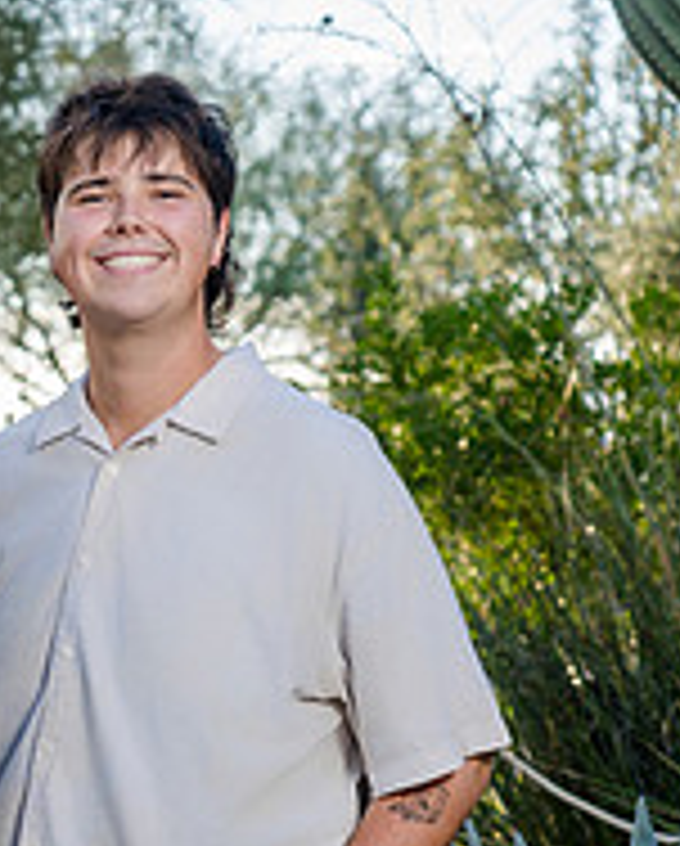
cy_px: 749
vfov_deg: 11.8
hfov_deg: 9.1
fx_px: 4066
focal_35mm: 162
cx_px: -585
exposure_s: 1/200
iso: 320
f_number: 4.5
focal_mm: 56
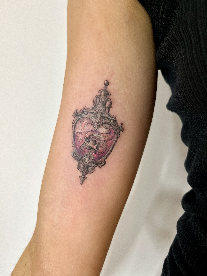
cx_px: 104
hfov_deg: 53.1
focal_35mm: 26
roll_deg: +2.6
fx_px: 207
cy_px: 138
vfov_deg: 67.3
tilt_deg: -7.4
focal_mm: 5.1
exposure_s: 1/50
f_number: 1.6
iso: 125
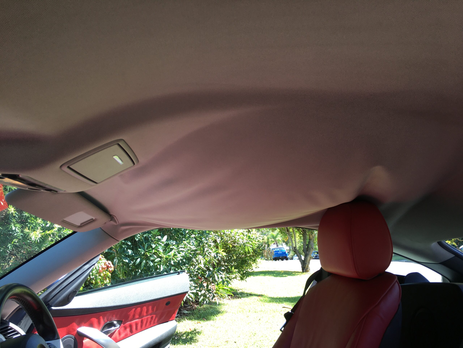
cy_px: 174
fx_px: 388
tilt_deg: +8.0
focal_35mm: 29
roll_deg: +1.0
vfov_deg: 48.2
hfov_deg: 61.7
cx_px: 232
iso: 25
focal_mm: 4.15
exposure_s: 1/107
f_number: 2.2
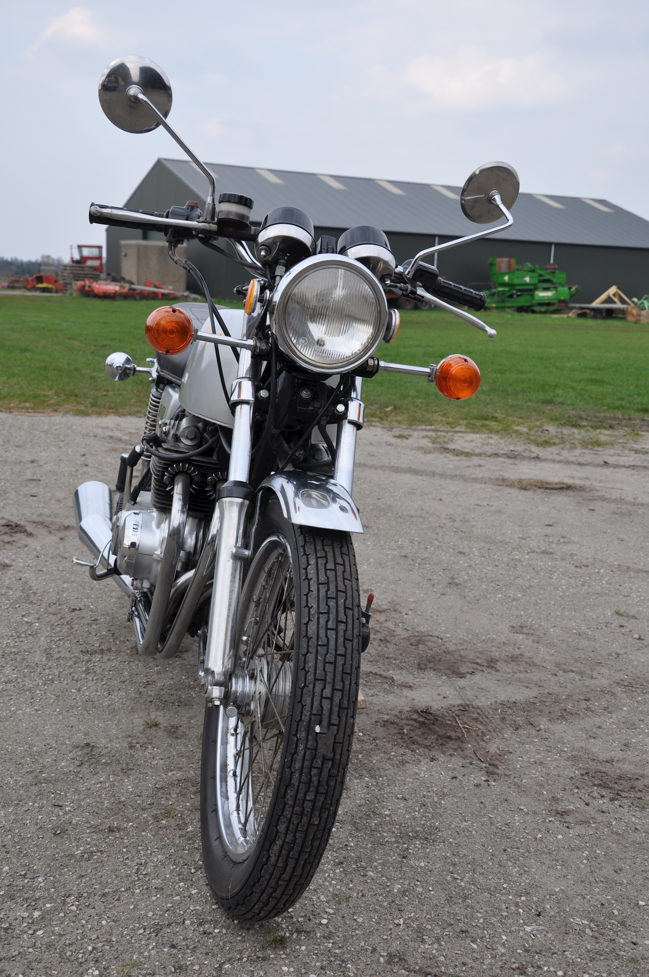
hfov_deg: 31.8
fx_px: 1139
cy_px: 488
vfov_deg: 46.4
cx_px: 324
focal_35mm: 42
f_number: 7.1
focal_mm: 28
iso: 200
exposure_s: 1/200
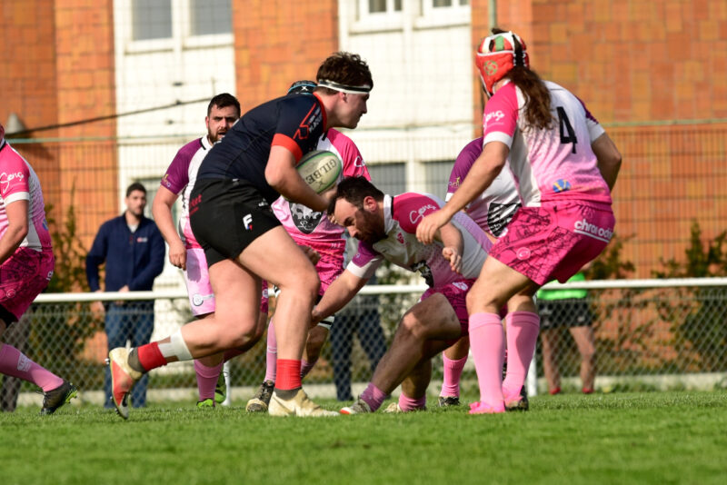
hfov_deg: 10.3
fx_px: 4040
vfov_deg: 6.9
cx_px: 364
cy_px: 242
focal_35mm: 200
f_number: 3.5
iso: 250
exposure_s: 1/2500
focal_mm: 200
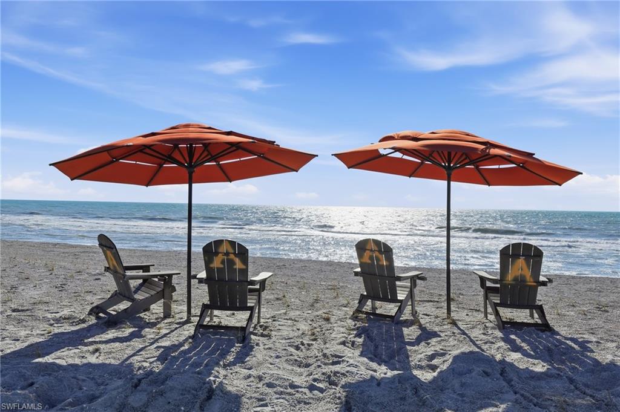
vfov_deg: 46.3
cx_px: 310
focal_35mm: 28
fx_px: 482
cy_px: 206
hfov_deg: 65.5
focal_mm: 28
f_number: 9
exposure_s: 1/8000
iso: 400
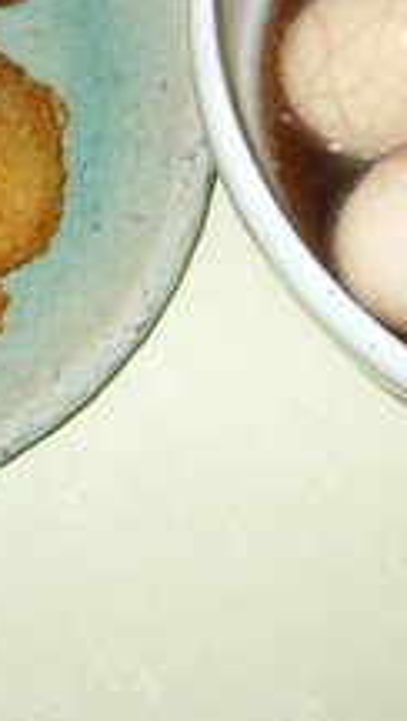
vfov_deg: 26.5
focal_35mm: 79
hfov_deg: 15.3
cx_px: 193
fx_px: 1511
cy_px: 184
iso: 100
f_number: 2.8
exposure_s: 1/60
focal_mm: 5.8
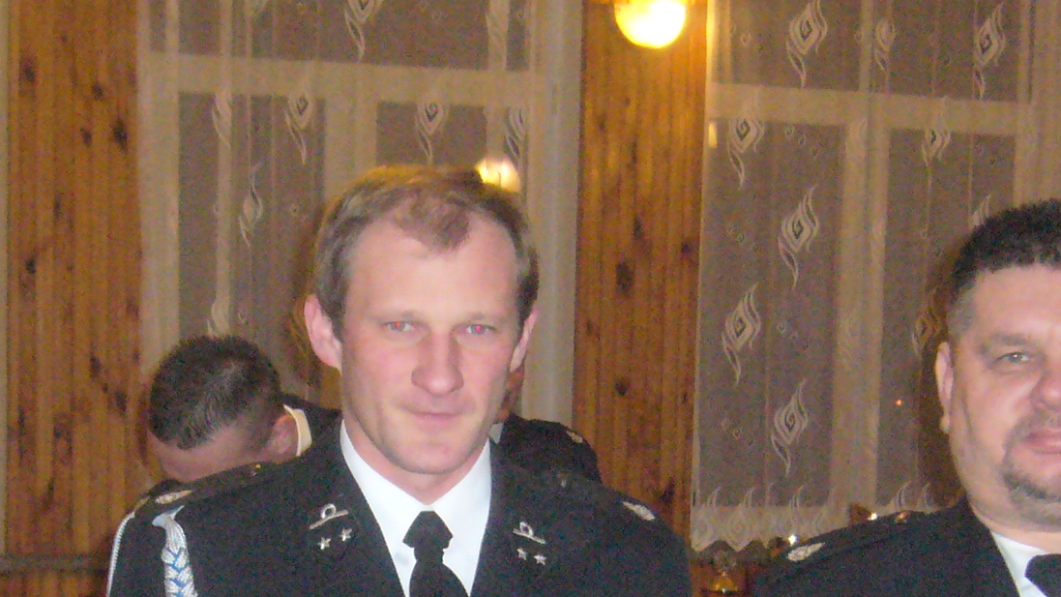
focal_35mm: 89
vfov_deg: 13.3
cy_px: 682
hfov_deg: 23.9
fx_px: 2504
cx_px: 394
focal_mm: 5.8
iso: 400
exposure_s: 1/30
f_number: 2.8
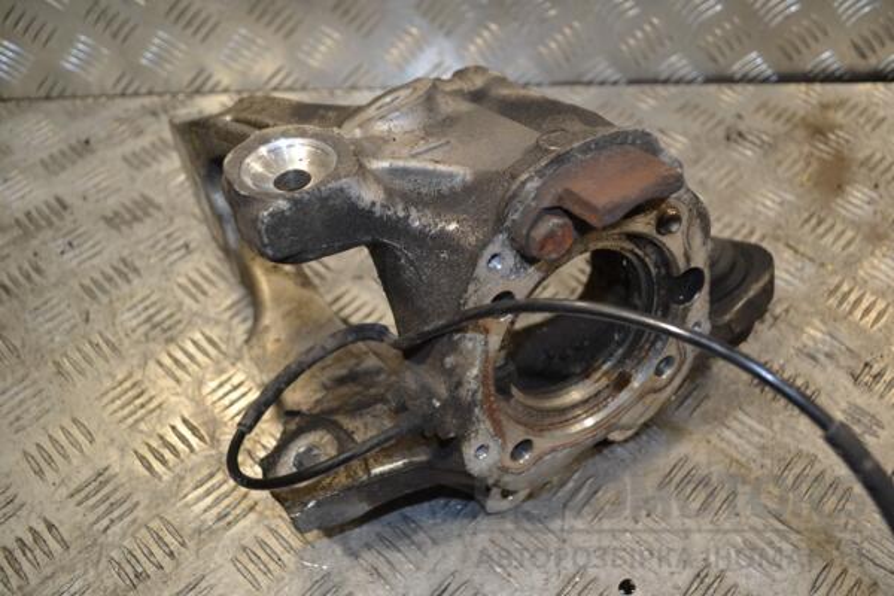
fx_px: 819
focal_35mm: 33
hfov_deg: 57.2
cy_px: 298
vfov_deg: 40.0
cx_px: 447
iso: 280
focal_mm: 22
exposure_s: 1/125
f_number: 4
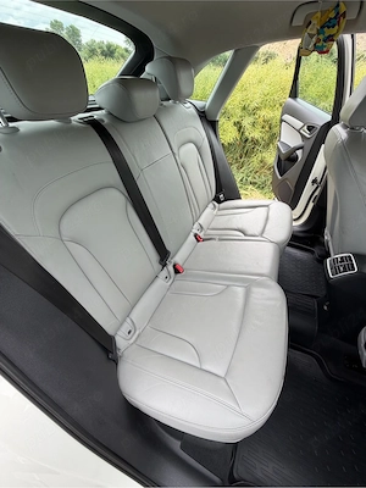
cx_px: 183
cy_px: 244
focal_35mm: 14
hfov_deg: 85.7
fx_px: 197
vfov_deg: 102.1
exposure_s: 1/335
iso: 50
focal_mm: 2.22
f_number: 2.2
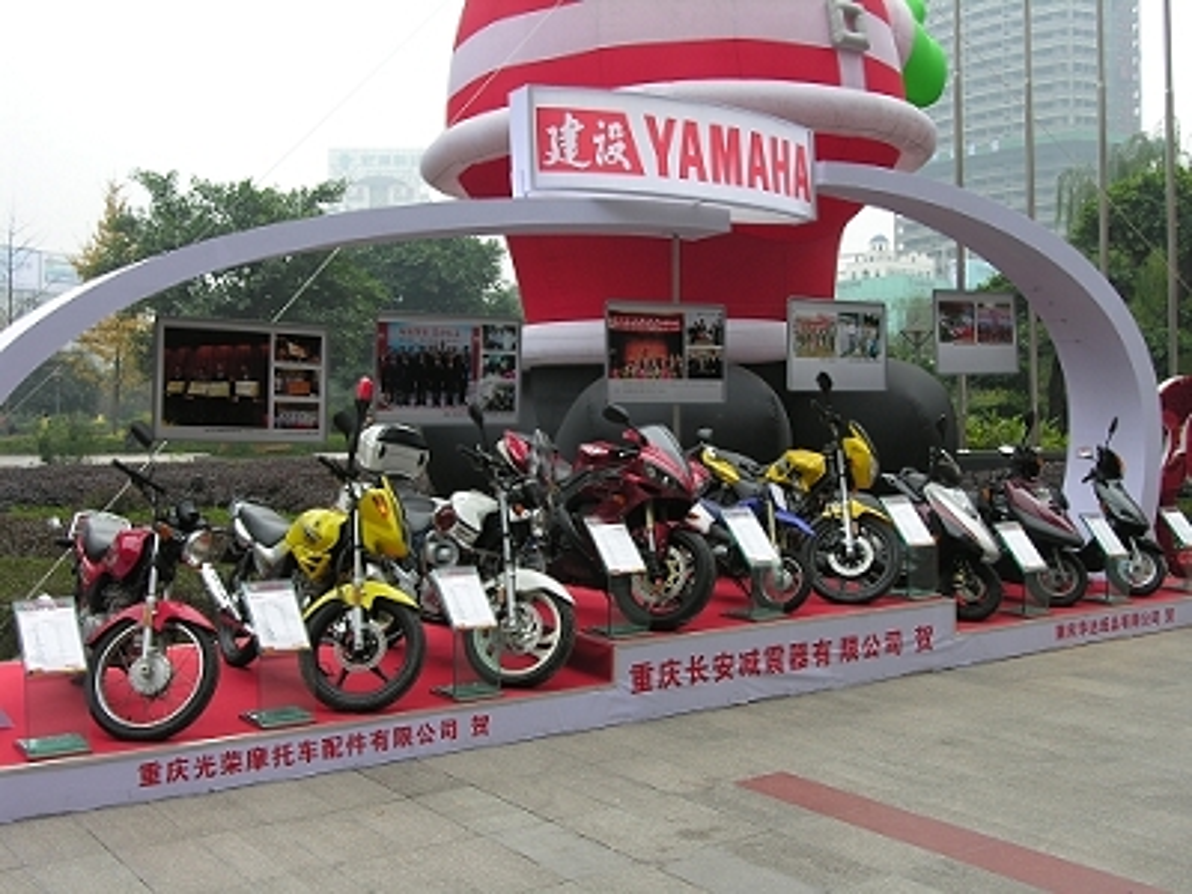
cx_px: 596
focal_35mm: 39
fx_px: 1343
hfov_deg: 47.9
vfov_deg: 36.8
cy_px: 447
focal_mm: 10
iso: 50
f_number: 4
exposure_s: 1/54.3
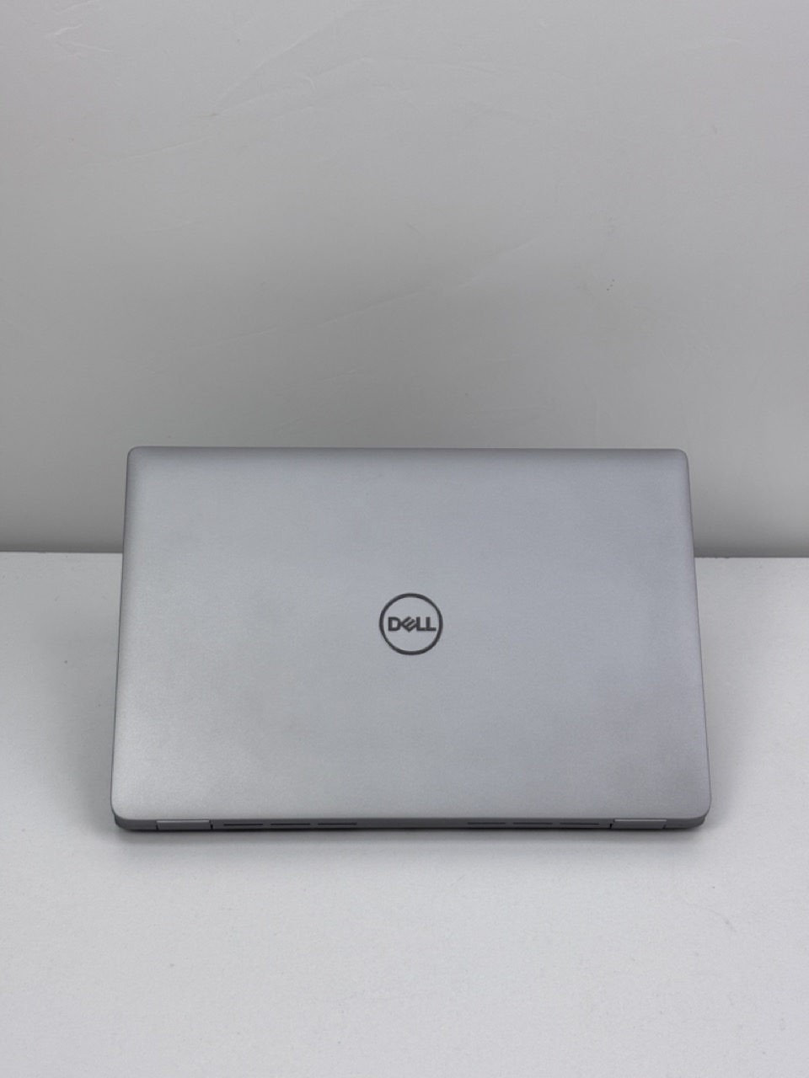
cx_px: 404
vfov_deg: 36.8
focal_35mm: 52
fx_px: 1620
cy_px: 539
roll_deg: -1.7
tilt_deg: -33.8
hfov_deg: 28.0
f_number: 1.6
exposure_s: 1/346
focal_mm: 5.96
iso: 32
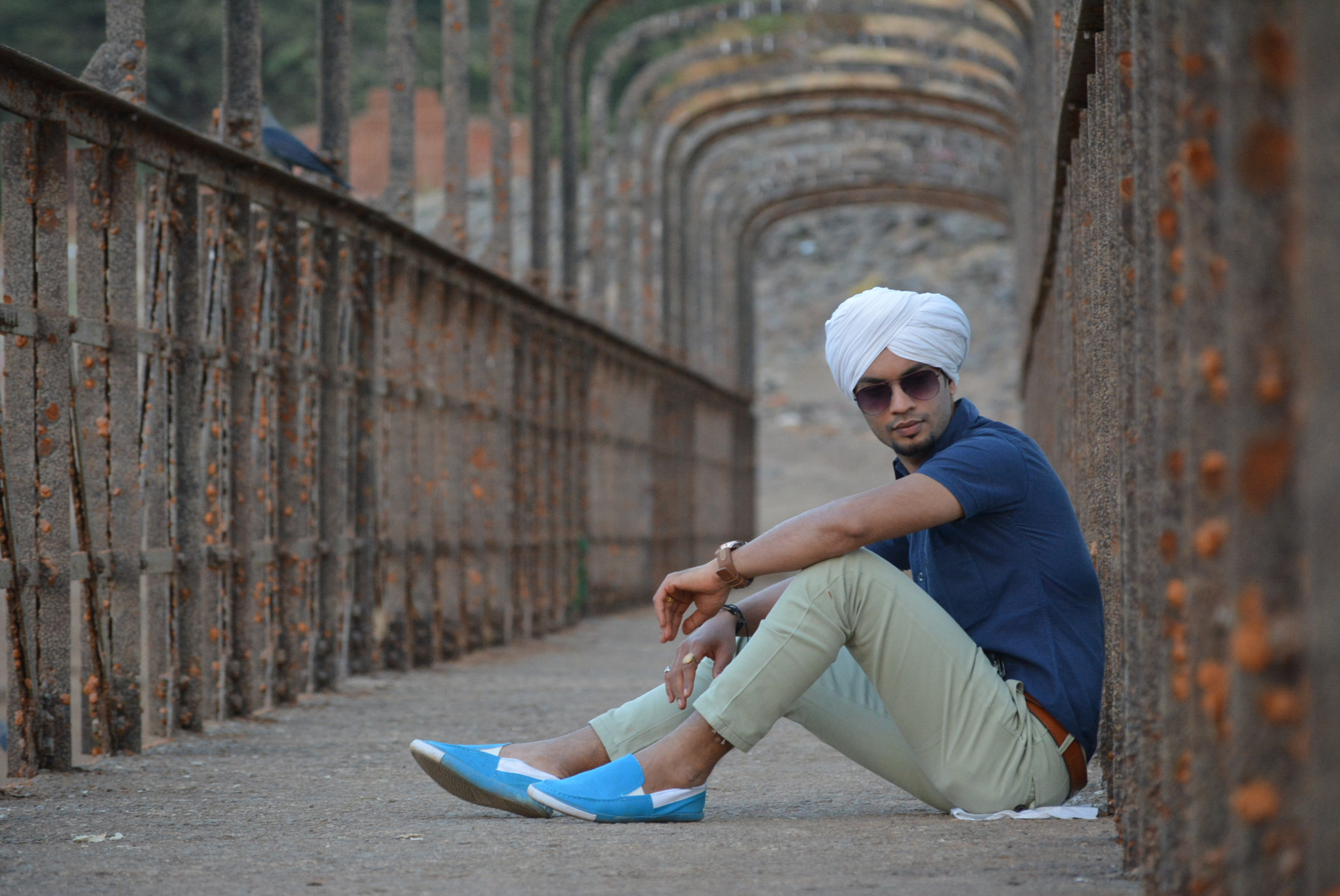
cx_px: 670
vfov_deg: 6.6
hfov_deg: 9.8
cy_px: 448
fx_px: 7823
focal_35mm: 210
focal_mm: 140
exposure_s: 1/125
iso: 1400
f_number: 5
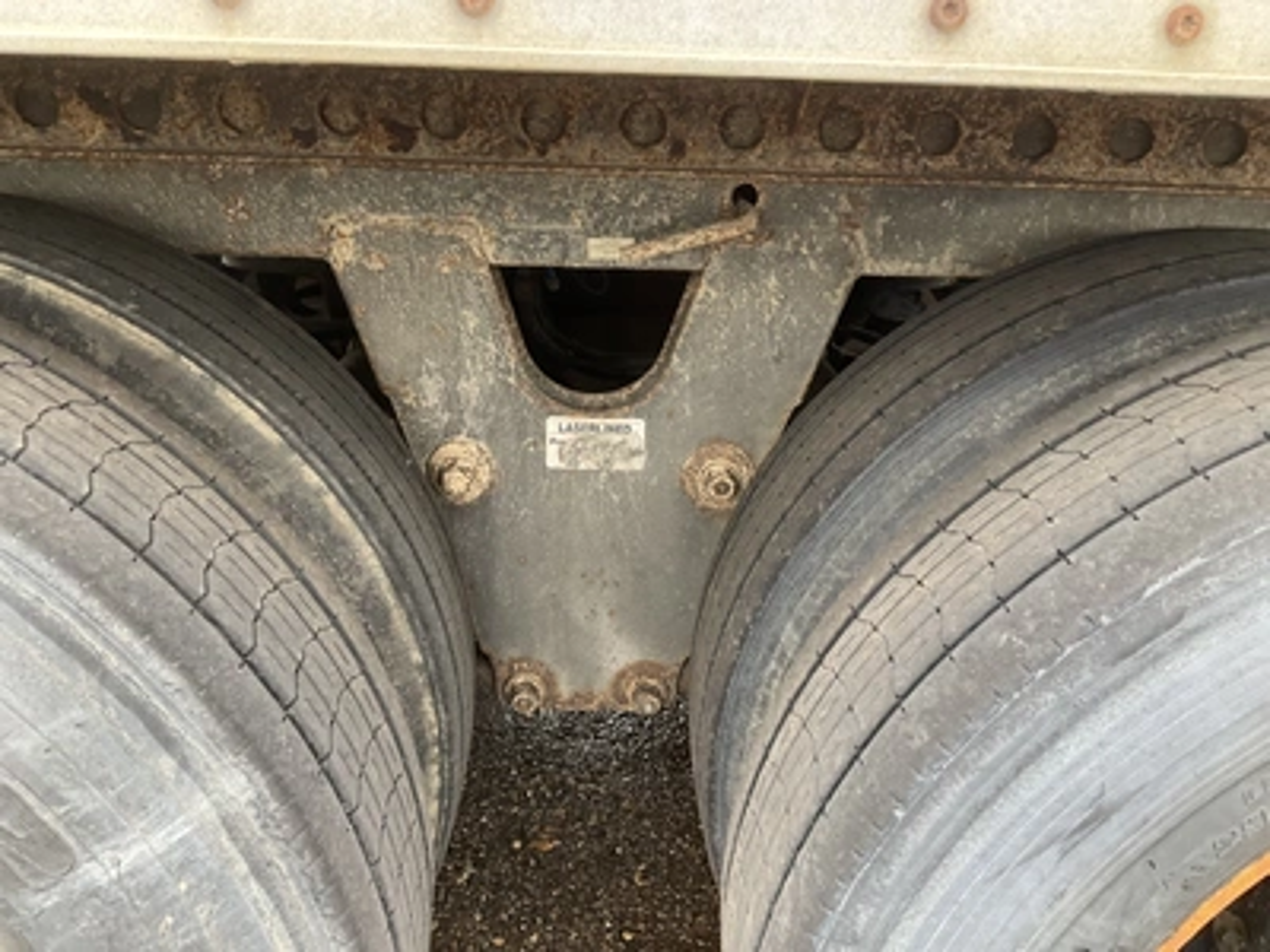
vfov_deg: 48.2
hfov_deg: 61.7
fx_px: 1064
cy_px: 476
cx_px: 635
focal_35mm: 29
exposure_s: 1/122
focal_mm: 3
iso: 40
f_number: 1.8
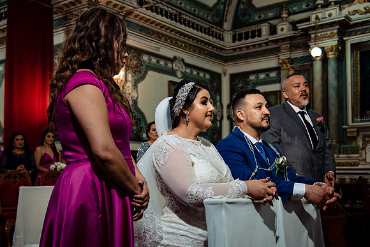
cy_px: 146
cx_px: 169
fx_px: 464
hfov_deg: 43.4
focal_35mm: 45
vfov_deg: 29.7
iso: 2000
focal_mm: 38
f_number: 5
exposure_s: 1/125
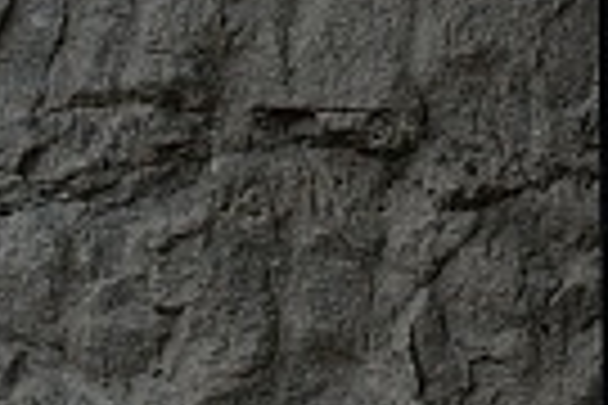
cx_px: 1090
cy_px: 1469
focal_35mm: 318
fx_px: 5370
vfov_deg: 4.1
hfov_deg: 6.3
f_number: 8
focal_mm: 42
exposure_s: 1/125
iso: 800
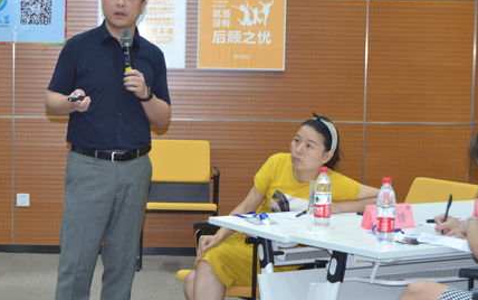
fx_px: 1251
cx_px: 149
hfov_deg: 21.5
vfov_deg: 13.6
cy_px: 164
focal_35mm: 96
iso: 800
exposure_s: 1/25
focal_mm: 42
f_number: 5
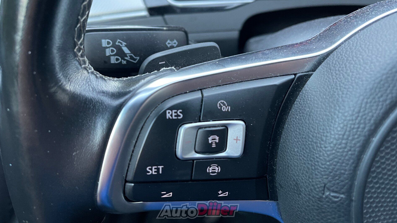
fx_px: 295
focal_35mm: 28
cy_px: 87
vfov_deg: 41.3
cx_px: 198
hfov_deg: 67.9
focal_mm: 5.1
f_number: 1.6
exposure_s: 1/34
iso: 500
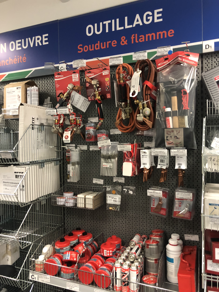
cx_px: 110
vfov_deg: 63.4
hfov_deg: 49.7
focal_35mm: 28
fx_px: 236
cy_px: 146
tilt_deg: -1.2
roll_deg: +1.8
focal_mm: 3.99
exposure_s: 1/14
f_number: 1.8
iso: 100
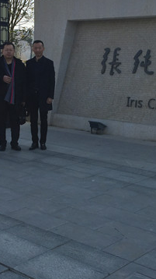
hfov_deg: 20.0
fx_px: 442
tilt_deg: -6.7
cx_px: 94
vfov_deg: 34.9
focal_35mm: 60
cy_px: 126
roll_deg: -1.1
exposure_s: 1/1319
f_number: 2.2
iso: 32
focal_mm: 4.15
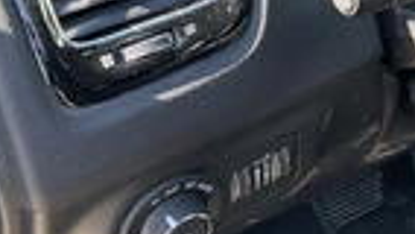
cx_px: 430
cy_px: -38
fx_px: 980
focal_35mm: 89
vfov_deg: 13.3
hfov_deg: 22.8
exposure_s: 1/122
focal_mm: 3
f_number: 1.8
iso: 50
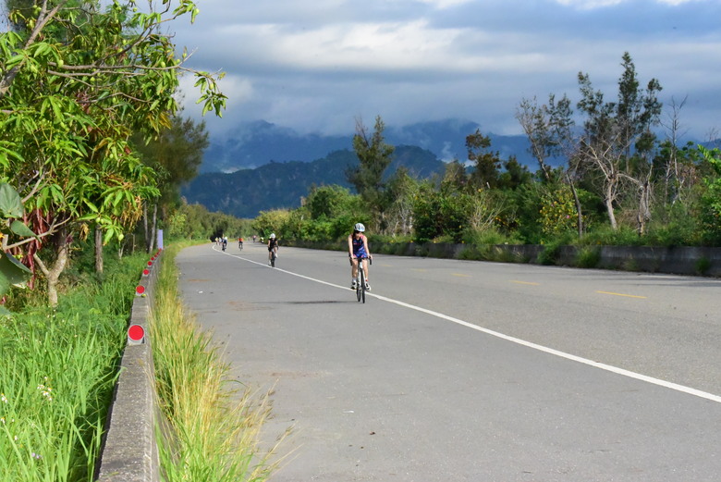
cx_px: 360
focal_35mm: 90
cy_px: 241
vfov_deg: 15.2
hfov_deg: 22.6
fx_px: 1803
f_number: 22
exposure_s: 1/4000
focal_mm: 90
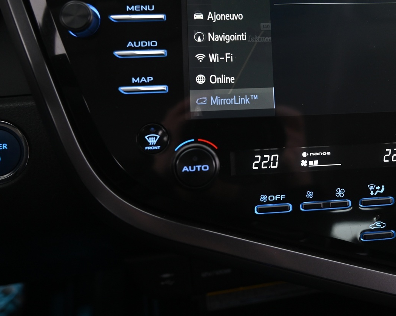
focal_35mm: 45
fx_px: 527
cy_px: 121
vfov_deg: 33.3
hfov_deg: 40.0
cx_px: 299
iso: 2000
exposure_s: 1/20
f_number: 4
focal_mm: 31
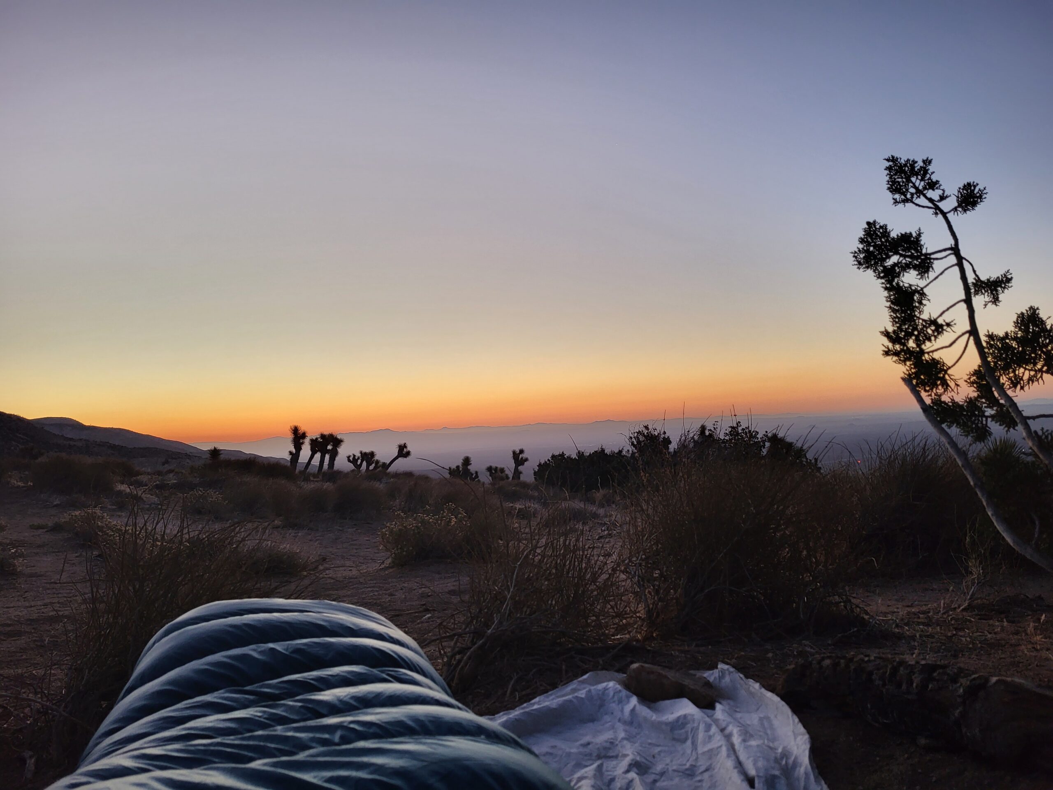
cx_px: 526
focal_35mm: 26
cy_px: 395
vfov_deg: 53.1
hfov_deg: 67.3
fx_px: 791
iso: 80
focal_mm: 5.4
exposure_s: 1/100
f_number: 1.8
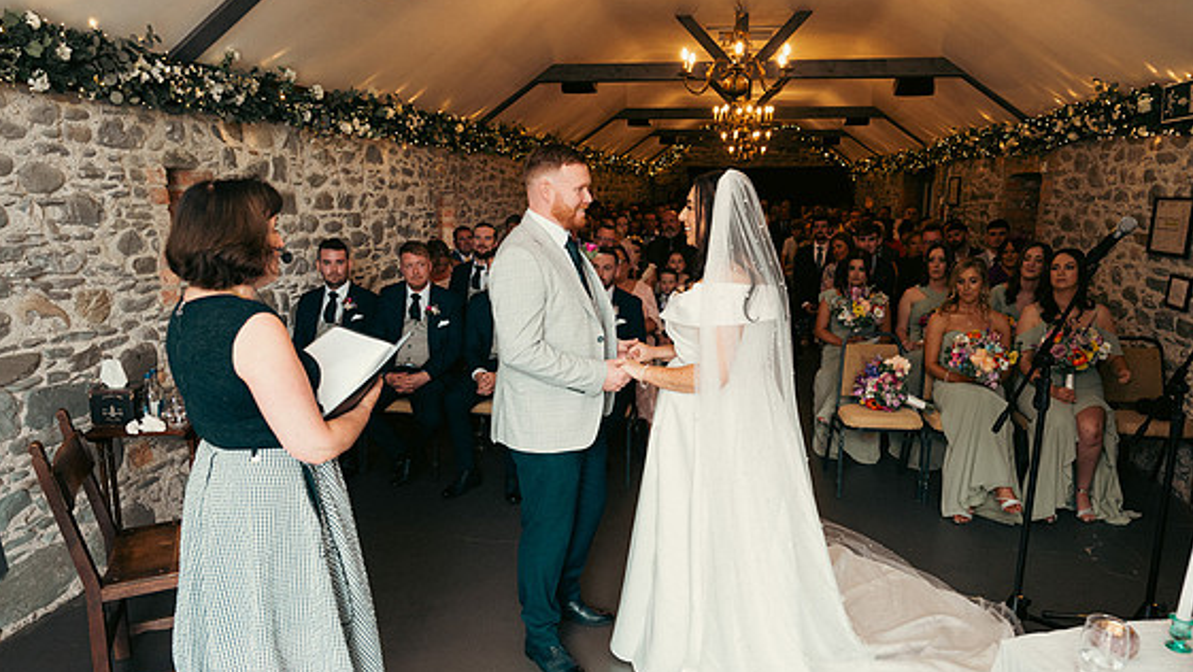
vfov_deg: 44.4
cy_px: 365
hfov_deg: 71.9
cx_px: 602
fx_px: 823
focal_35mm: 26
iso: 800
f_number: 3.5
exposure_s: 1/160
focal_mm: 24
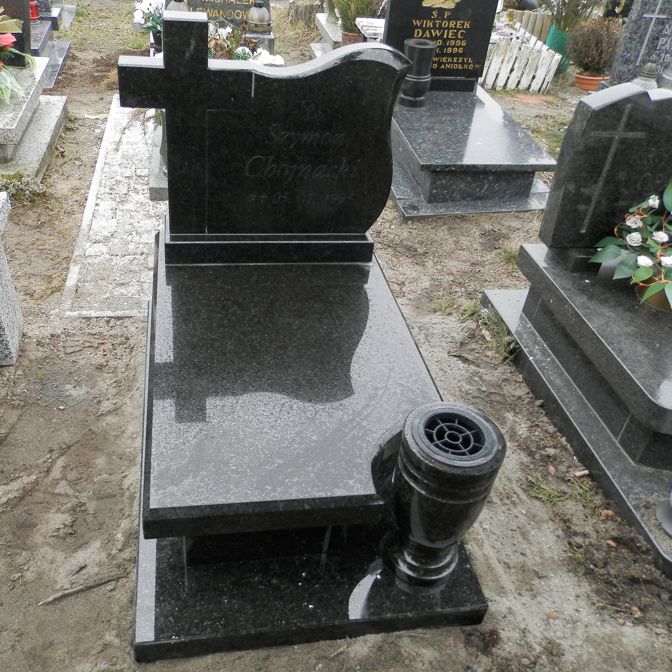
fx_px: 659
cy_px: 330
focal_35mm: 30
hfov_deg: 54.0
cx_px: 306
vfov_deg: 54.0
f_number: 3.1
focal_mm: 4.5
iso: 80
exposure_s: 1/60
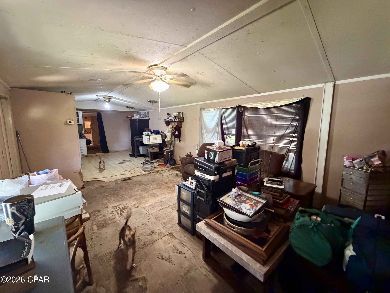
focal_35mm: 14
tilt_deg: -9.4
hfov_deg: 102.1
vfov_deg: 85.7
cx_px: 195
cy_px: 146
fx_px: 158
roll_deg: +0.2
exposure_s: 1/60
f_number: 2.2
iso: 1250
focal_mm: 2.22
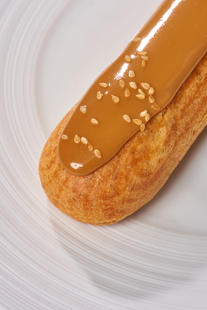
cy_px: 144
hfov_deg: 13.6
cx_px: 100
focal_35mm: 101
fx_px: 871
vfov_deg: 20.2
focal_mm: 90
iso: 200
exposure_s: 1/100
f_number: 11
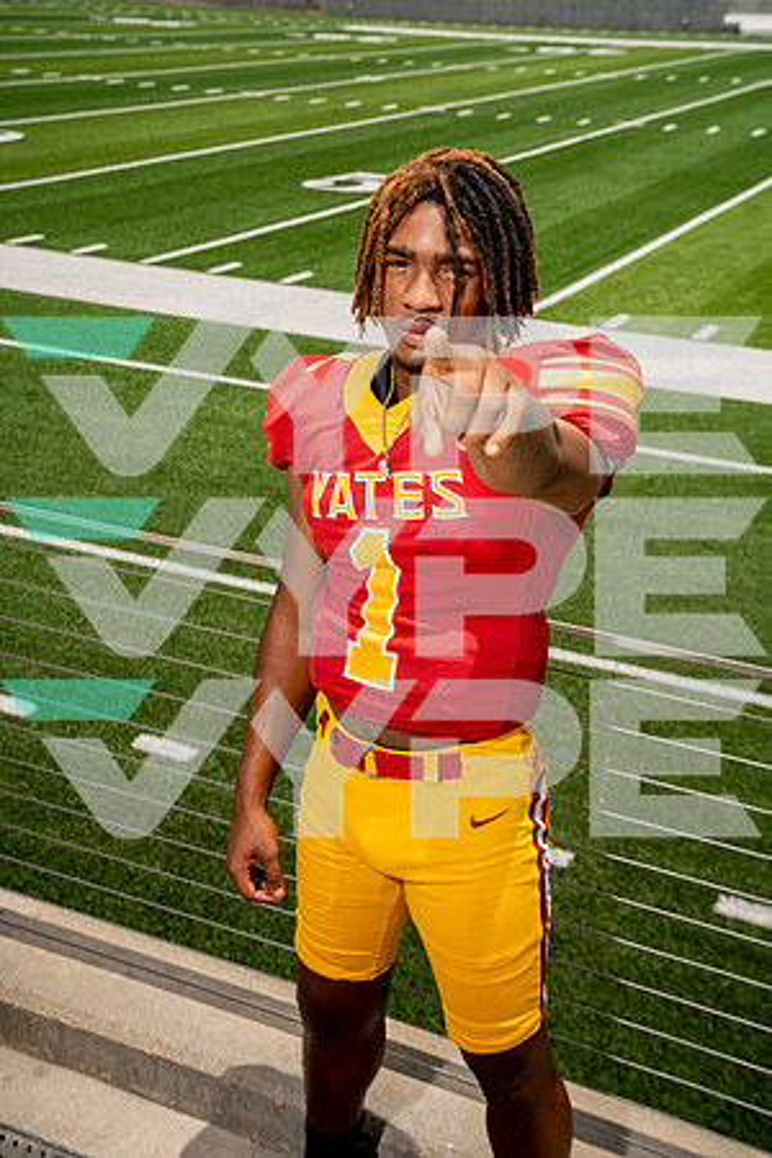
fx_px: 1512
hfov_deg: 28.6
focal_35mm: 47
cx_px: 386
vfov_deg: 41.9
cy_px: 579
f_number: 7.1
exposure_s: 1/250
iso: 100
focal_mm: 47
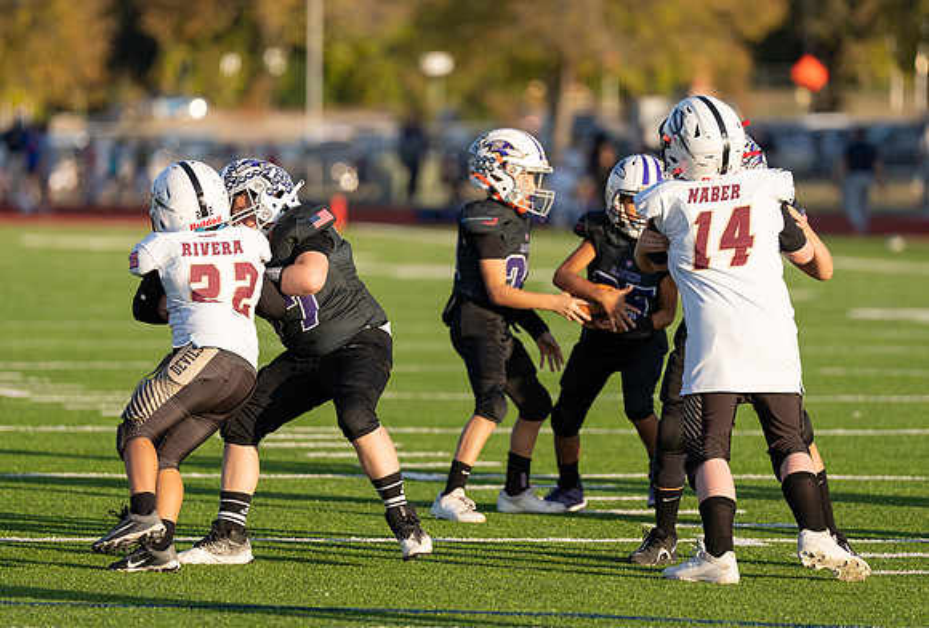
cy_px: 272
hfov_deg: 7.2
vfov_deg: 4.8
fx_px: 7423
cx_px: 444
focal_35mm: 286
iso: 160
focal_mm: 200
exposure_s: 1/1250
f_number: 2.8
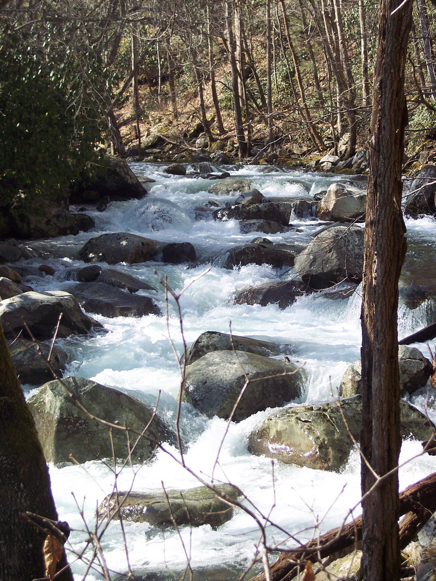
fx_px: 1309
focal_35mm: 78
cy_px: 290
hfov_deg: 18.9
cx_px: 218
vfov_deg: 25.0
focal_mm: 16
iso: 100
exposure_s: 1/180
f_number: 4.8
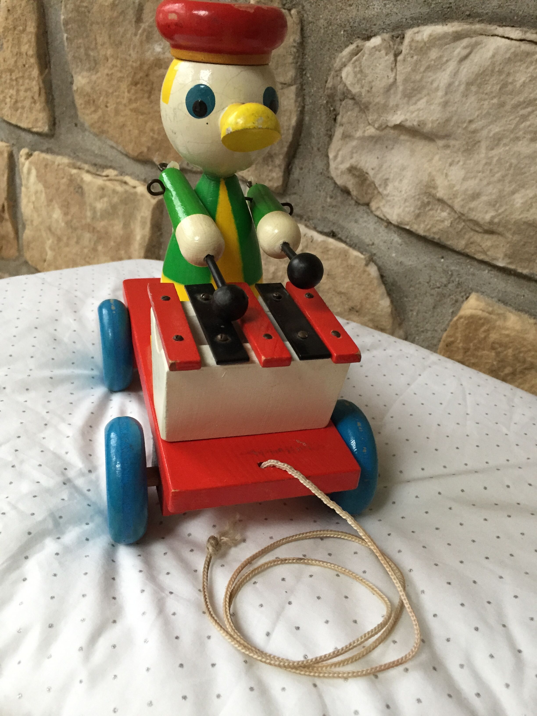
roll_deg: -4.4
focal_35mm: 29
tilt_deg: -30.6
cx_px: 268
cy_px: 358
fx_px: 600
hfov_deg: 48.2
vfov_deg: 61.7
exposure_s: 1/33
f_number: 2.2
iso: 200
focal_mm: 4.15
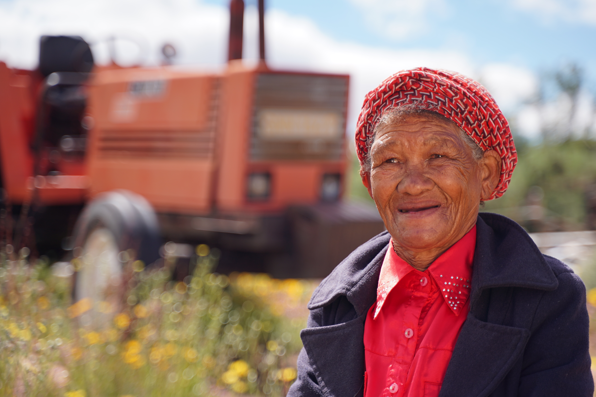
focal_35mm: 85
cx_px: 323
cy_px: 218
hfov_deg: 23.9
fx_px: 1407
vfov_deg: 16.1
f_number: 2.8
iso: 100
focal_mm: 75
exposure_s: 1/50
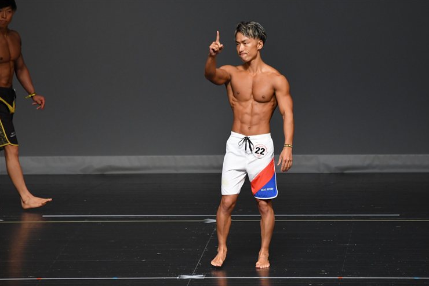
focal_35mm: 361
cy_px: 148
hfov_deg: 5.7
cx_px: 224
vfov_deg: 3.8
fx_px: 4303
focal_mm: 230
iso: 2000
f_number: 5.6
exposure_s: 1/400
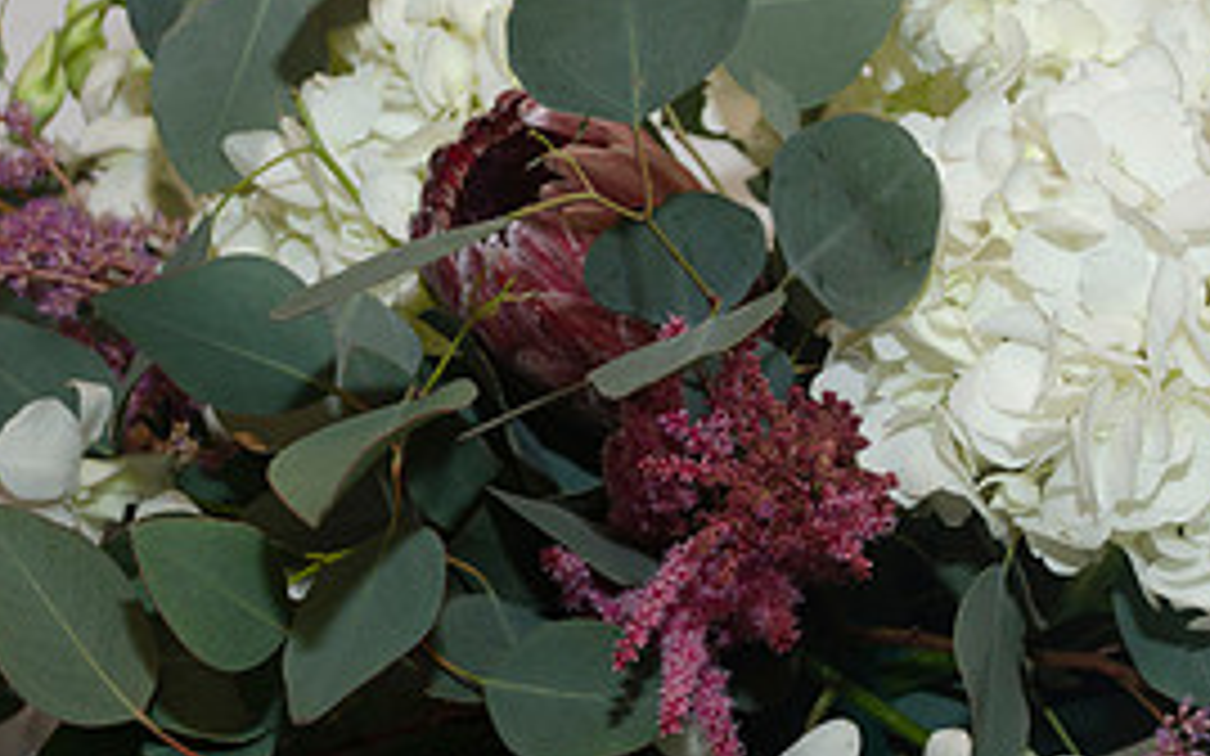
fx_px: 5209
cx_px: 639
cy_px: 374
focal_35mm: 158
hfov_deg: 13.2
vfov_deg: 8.3
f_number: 5.6
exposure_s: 1/80
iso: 200
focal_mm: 48
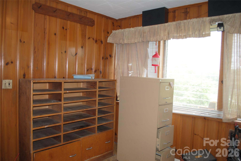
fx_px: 181
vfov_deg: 48.0
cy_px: 80
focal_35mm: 27
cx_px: 120
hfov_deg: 67.3
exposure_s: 1/60
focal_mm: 18
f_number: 3.5
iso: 200
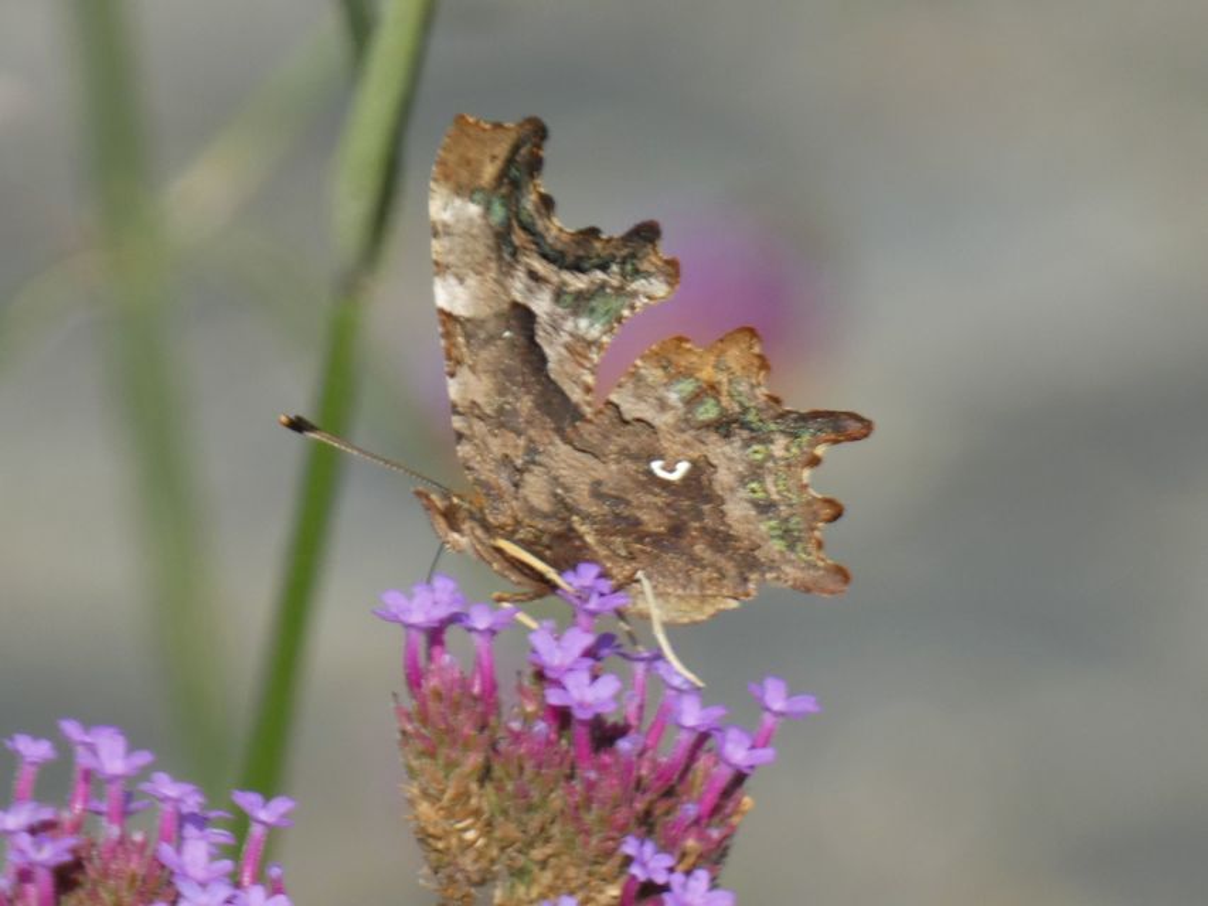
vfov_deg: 2.4
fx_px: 21709
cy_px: 453
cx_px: 604
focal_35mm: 622
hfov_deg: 3.2
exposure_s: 1/160
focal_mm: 111.5
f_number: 5.6
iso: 80
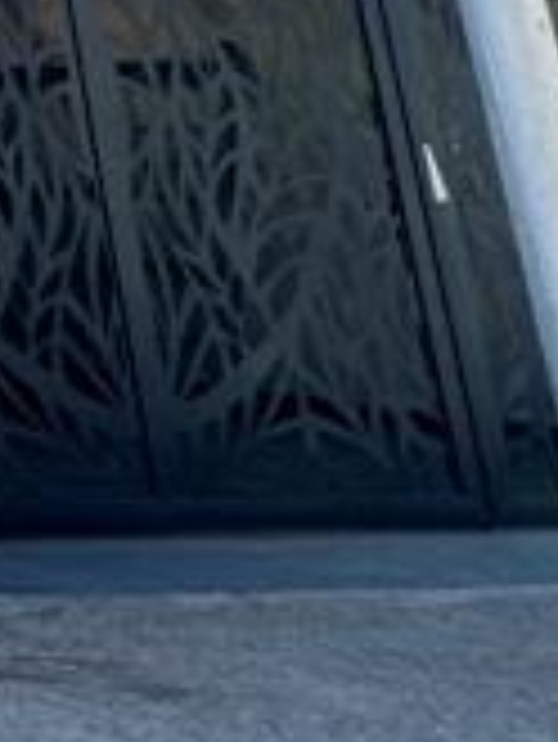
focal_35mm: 87
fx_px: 1867
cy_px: -216
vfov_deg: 20.6
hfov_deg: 8.5
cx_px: -1616
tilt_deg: +12.2
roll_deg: +0.5
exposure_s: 1/421
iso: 40
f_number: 2.2
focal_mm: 2.22
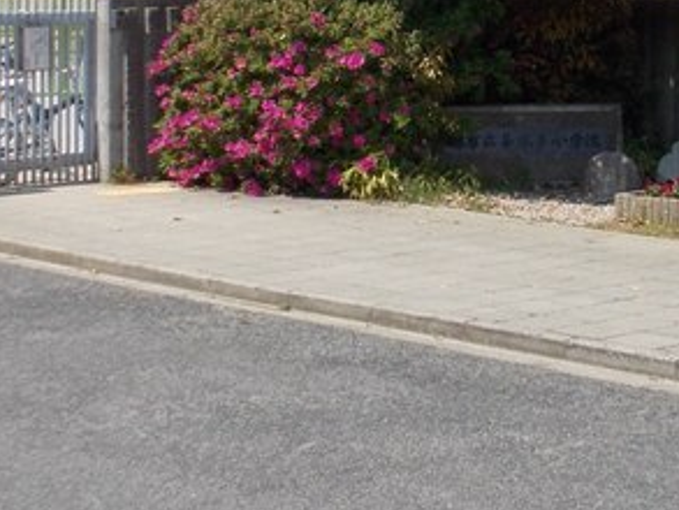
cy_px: 44
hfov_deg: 19.8
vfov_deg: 14.8
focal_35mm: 99
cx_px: 431
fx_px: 1943
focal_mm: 4.1
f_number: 3.3
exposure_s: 1/800
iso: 80
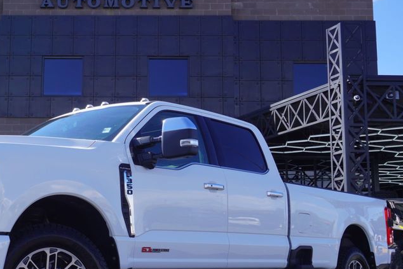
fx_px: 705
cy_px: 157
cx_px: 106
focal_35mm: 63
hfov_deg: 31.4
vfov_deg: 21.6
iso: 100
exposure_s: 1/125
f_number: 9
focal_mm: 26
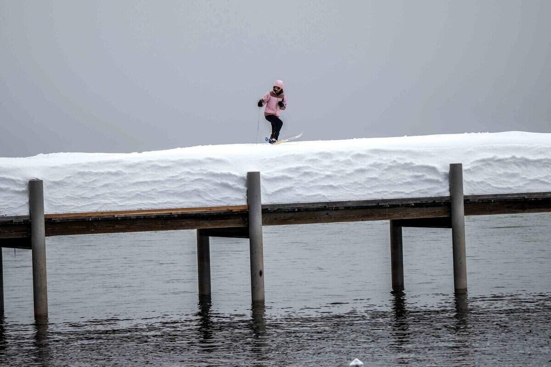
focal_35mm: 172
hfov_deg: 12.0
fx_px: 2631
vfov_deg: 8.0
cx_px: 276
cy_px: 184
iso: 64
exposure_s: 1/400
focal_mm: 115
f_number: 2.8
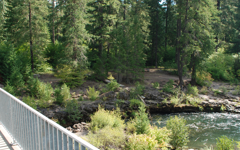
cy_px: 104
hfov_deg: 54.0
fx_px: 235
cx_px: 120
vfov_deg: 34.9
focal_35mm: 36
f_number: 5.6
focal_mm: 18
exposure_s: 1/125
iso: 160
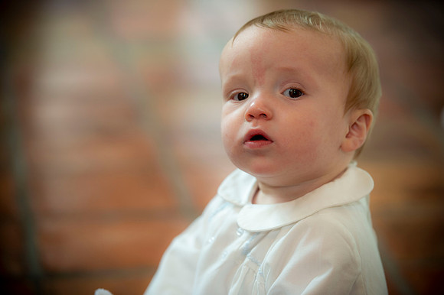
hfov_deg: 12.5
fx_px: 2034
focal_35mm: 165
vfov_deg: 8.3
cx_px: 222
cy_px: 148
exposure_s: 1/60
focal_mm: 165
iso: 640
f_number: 2.8
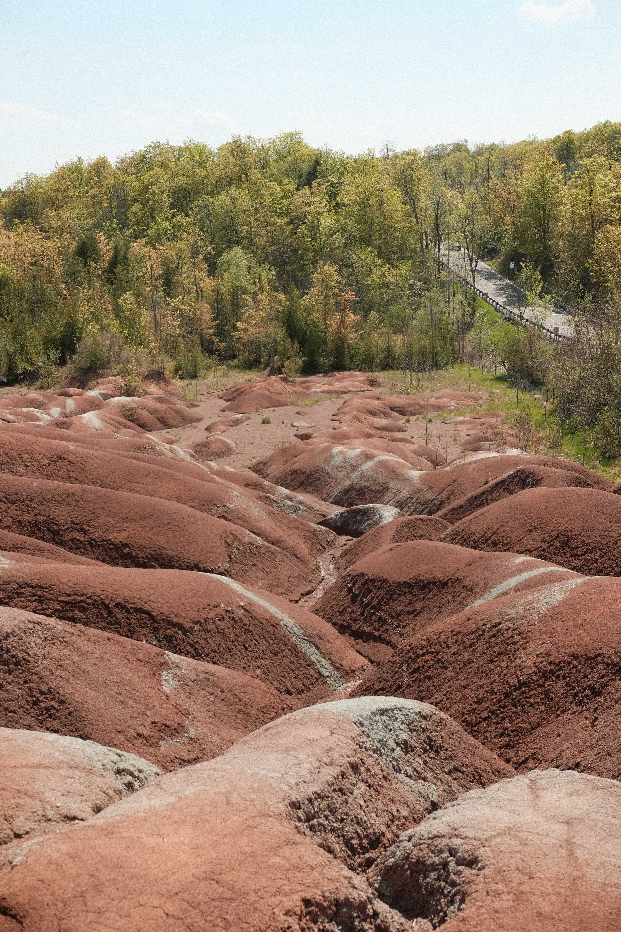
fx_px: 1061
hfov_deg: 32.6
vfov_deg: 47.4
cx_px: 310
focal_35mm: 41
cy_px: 466
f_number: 9
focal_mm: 27
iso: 640
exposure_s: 1/1000
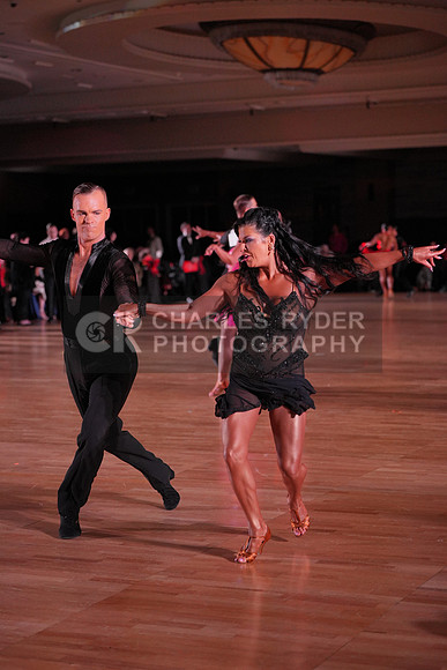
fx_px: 1377
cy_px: 335
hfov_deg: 18.4
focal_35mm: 74
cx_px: 224
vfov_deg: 27.3
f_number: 2.8
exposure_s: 1/800
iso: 1600
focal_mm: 74
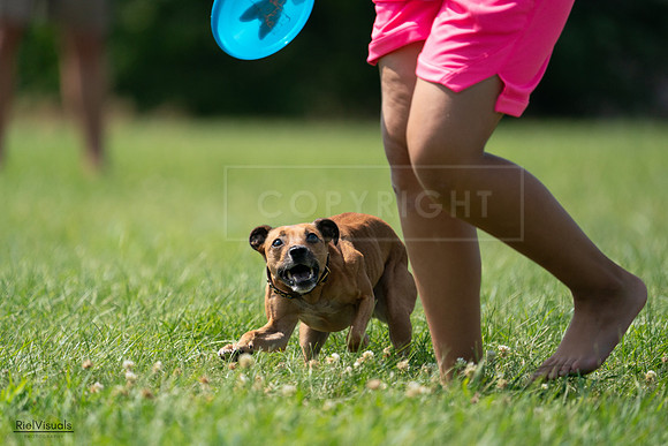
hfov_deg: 3.4
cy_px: 223
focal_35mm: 600
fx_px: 11135
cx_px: 334
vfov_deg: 2.3
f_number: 6.3
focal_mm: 600
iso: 1250
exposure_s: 1/4000
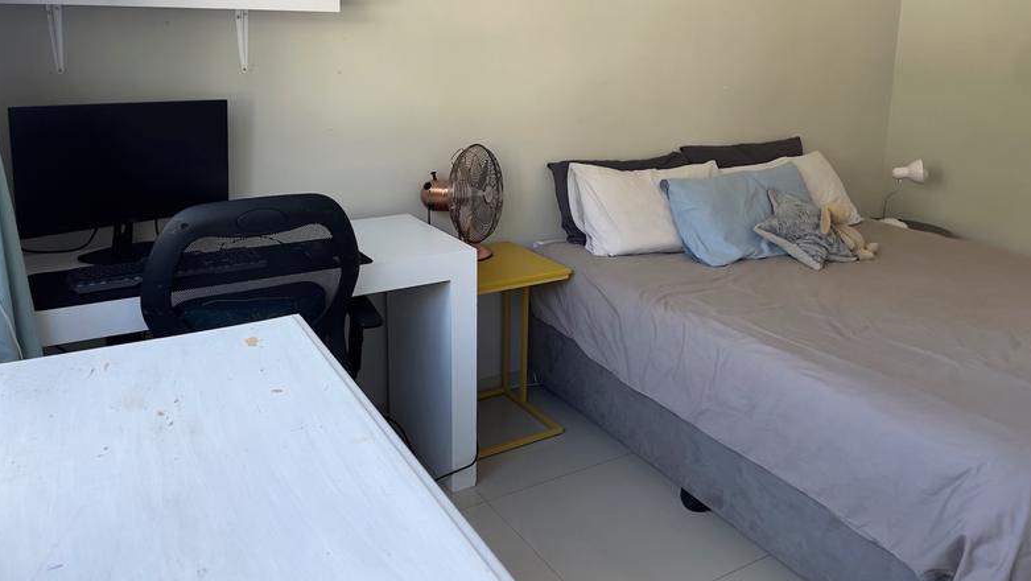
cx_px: 523
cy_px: 227
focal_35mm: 29
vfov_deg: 40.0
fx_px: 793
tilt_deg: -12.9
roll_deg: -0.2
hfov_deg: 66.0
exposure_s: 1/121
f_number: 1.6
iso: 40
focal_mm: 4.2
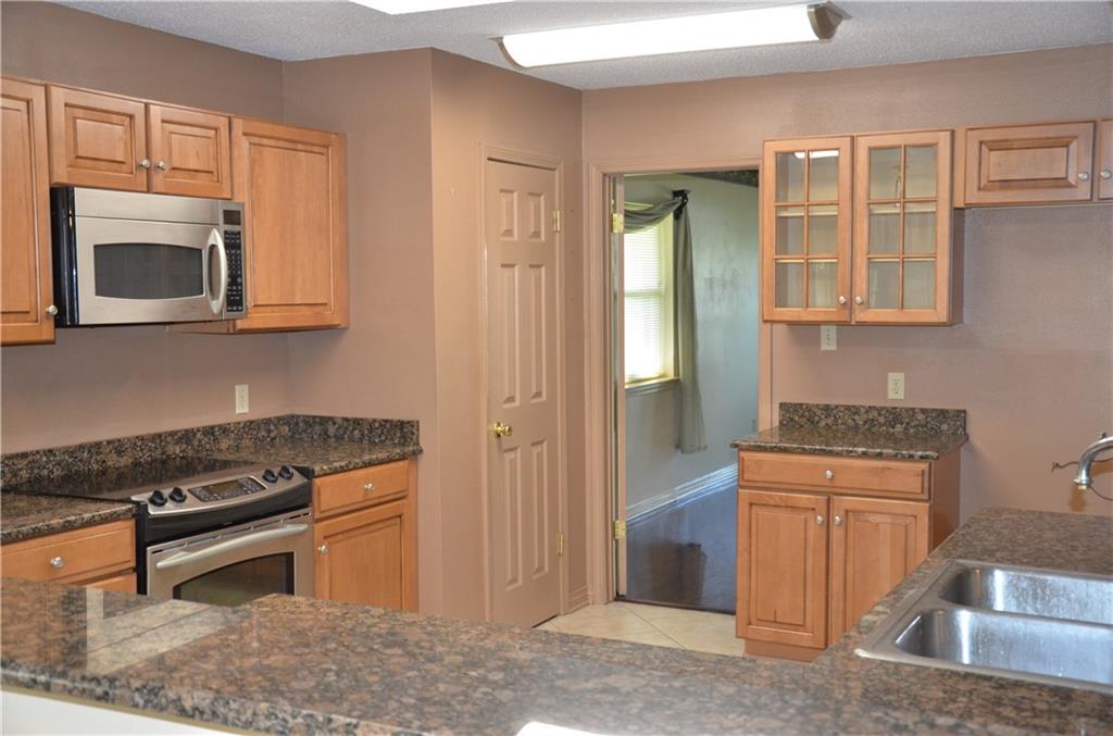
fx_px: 1295
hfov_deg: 46.5
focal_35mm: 42
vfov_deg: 31.7
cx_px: 556
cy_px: 368
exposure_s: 1/60
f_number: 4
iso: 800
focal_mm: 28
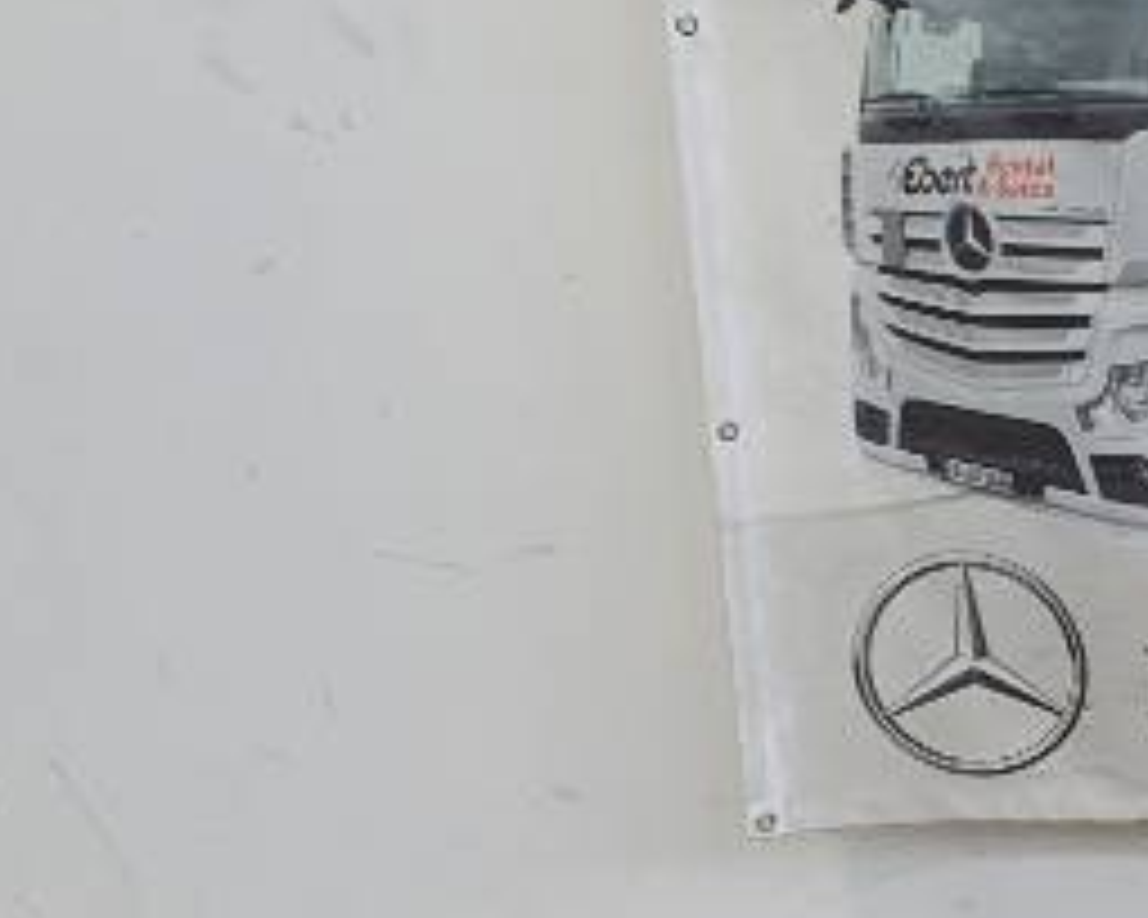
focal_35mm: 102
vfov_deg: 14.9
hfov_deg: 15.2
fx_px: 3466
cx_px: 2282
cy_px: 814
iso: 64
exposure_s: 1/100
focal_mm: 4.32
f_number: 2.4
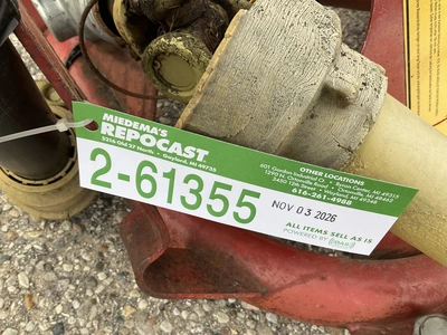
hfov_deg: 61.7
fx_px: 374
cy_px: 168
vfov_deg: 48.2
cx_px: 224
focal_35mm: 29
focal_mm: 3
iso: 20
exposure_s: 1/189
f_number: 1.8
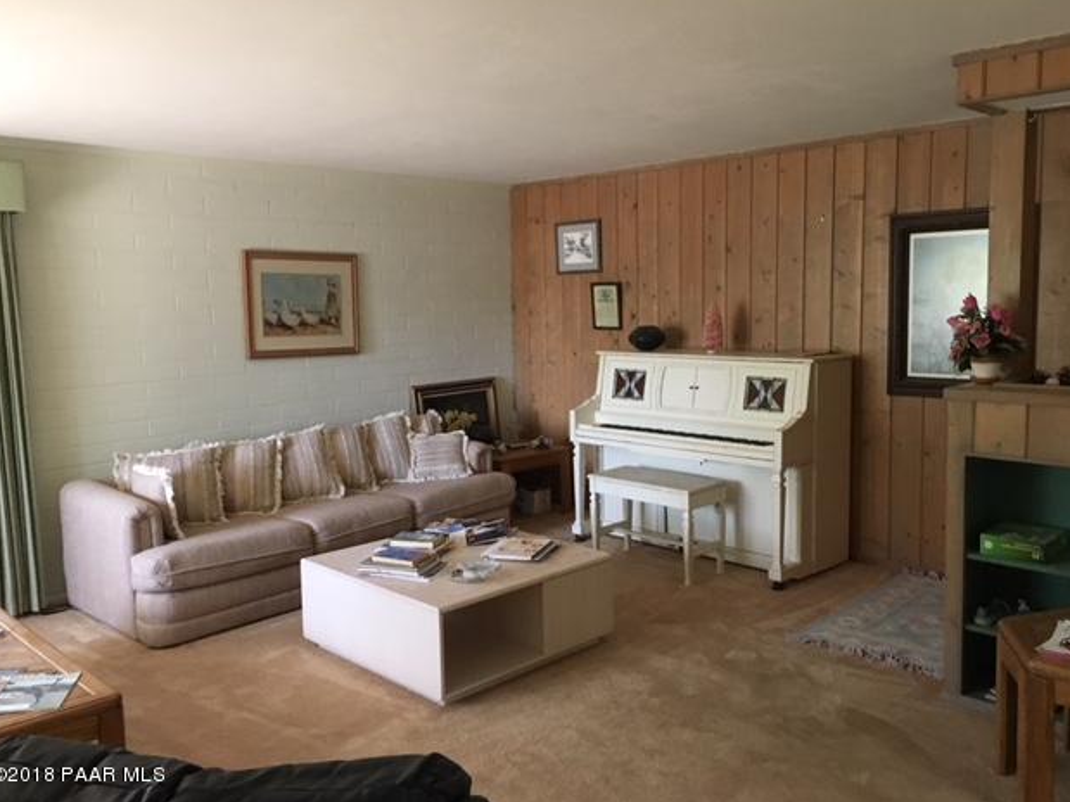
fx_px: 927
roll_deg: -0.3
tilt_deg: -8.4
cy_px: 394
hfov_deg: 60.0
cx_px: 534
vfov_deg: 46.8
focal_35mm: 30
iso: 200
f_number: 2.2
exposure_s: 1/30
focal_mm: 4.15
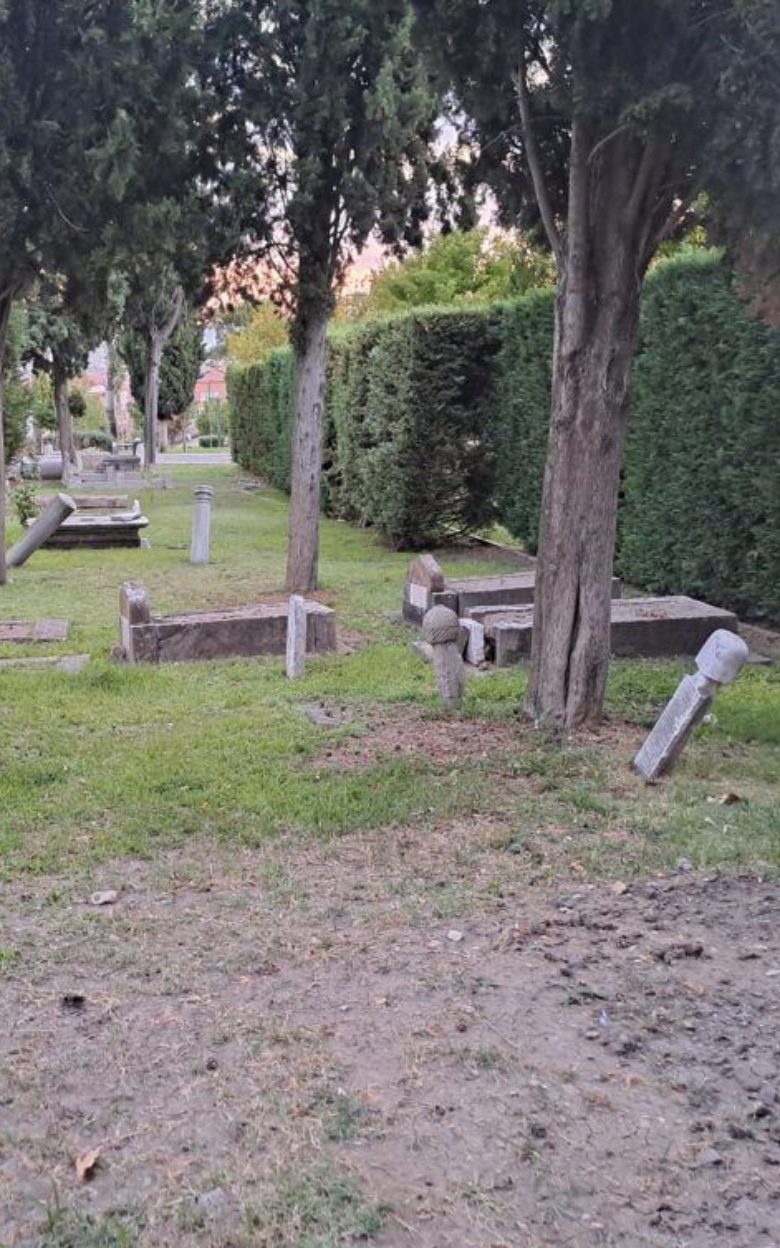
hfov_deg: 34.9
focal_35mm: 36
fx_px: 1225
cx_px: 243
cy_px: 634
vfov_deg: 54.0
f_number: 1.8
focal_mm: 4.65
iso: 400
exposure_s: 1/33
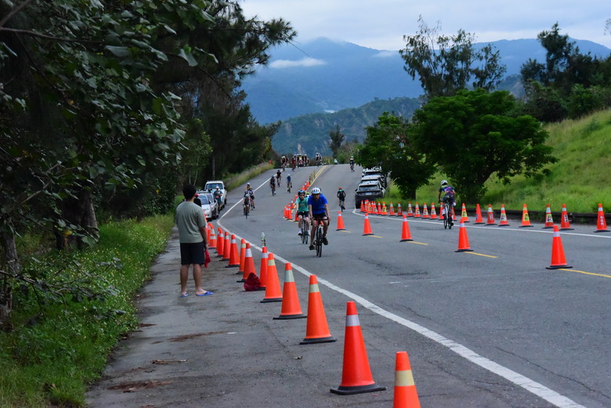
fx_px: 2038
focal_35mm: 120
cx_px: 306
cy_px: 204
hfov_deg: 17.1
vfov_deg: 11.4
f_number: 13
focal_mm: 120
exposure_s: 1/2500
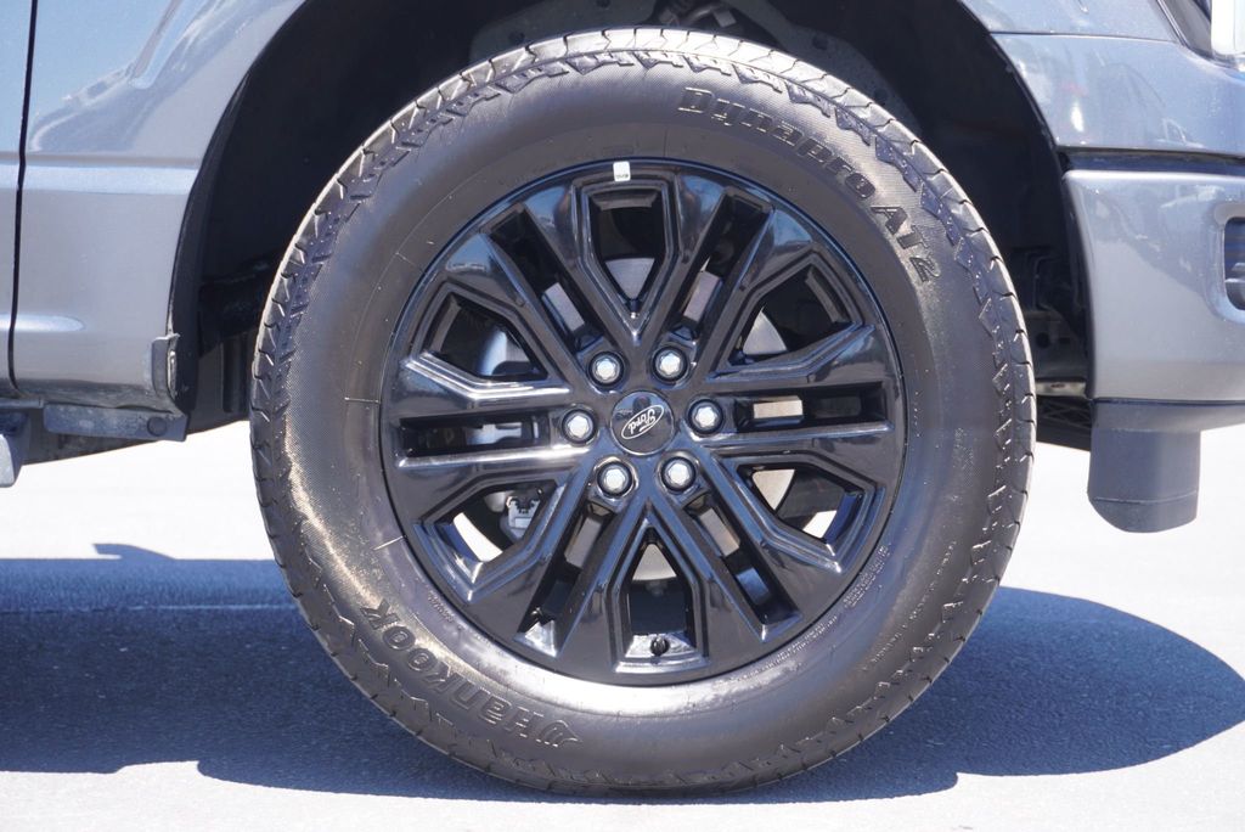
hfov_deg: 32.6
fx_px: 2128
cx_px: 622
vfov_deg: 22.1
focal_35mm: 62
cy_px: 416
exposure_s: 1/80
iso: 100
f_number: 5.6
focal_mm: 41
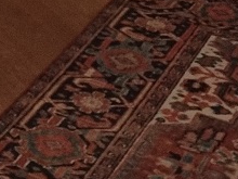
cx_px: -125
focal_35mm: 182
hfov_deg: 10.5
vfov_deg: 7.5
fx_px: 1251
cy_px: -298
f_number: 1.8
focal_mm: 4.75
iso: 2065
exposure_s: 1/16.7
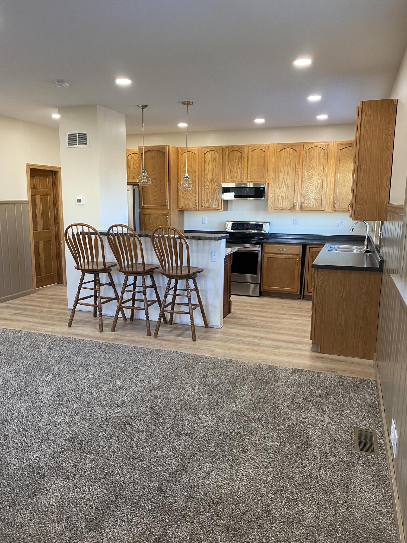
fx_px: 408
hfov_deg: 53.1
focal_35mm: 26
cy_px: 272
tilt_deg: -9.9
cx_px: 204
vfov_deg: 67.3
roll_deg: -0.2
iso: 100
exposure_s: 1/60
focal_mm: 4.25
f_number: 1.8
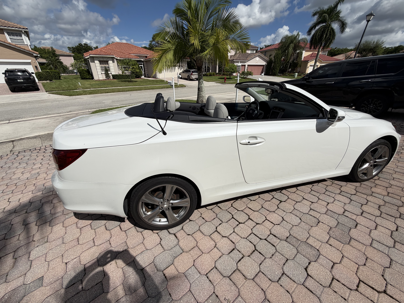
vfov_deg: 85.7
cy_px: 152
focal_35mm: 14
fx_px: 163
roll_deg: -0.5
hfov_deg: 102.1
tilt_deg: -26.5
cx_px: 202
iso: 20
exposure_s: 1/2611
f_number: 2.2
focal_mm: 2.22
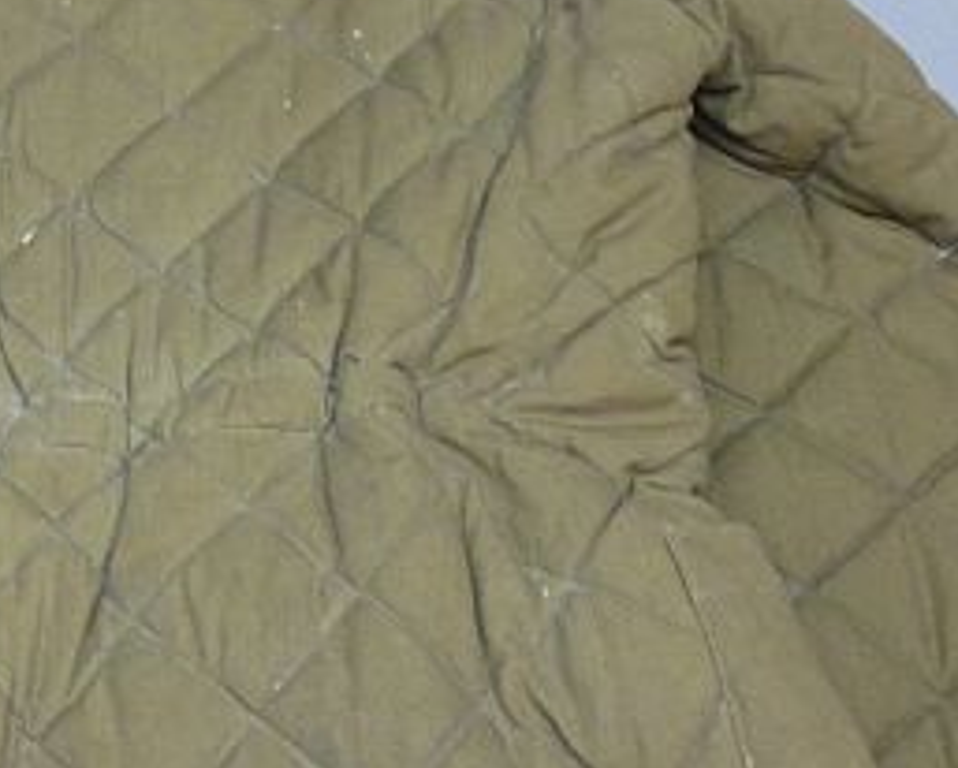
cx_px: -108
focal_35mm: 82
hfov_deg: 22.0
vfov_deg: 18.7
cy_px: 522
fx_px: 2327
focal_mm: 4.8
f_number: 2.8
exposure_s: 1/30
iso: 250
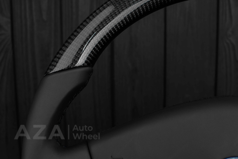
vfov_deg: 25.8
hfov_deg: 37.8
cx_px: 119
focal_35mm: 52
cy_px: 80
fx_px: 347
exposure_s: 1/125
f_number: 6.3
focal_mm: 35
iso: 500
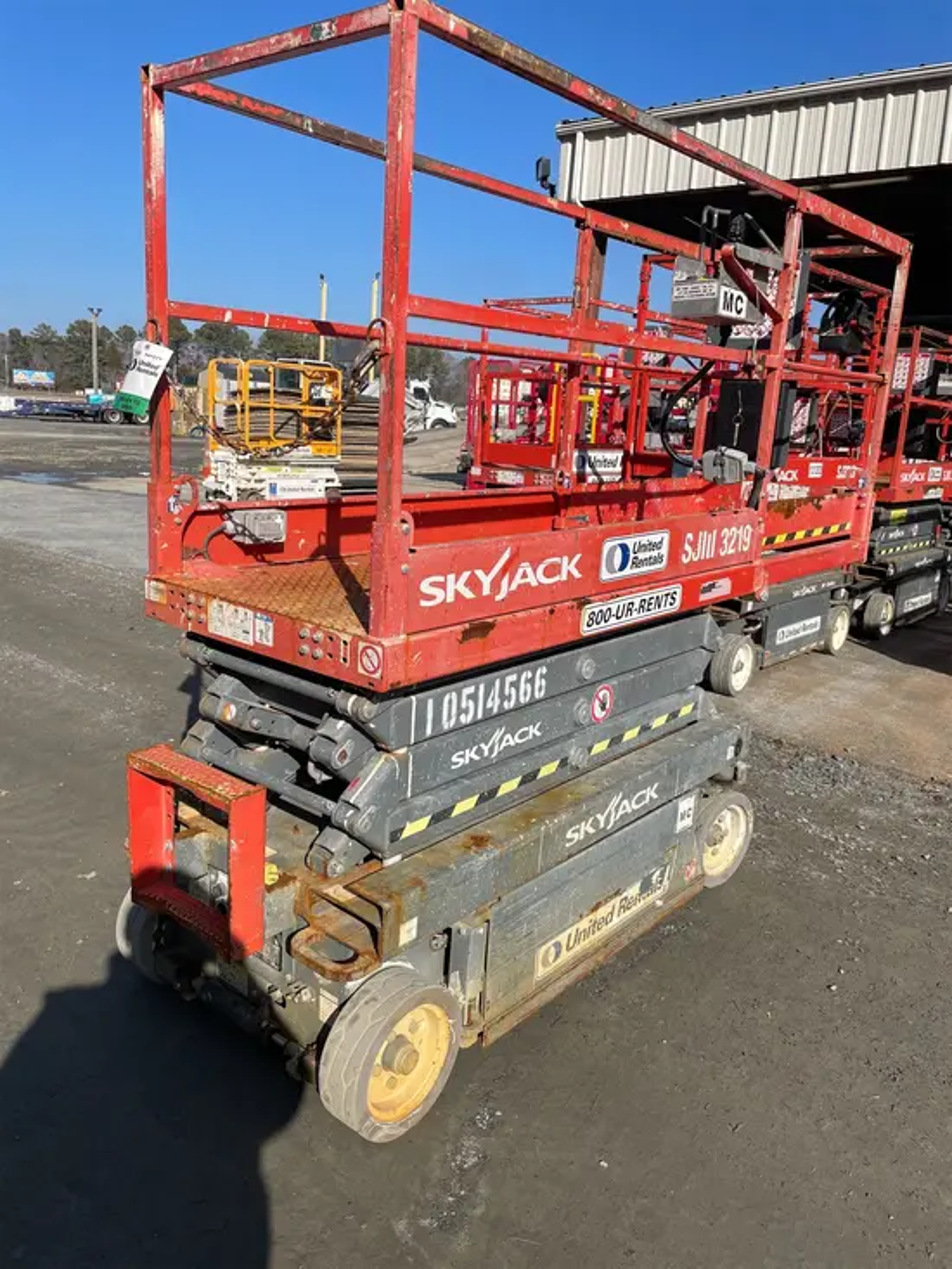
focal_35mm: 26
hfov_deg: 53.1
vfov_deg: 67.3
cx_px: 476
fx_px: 953
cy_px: 634
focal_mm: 4.2
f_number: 1.6
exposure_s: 1/4651
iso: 32
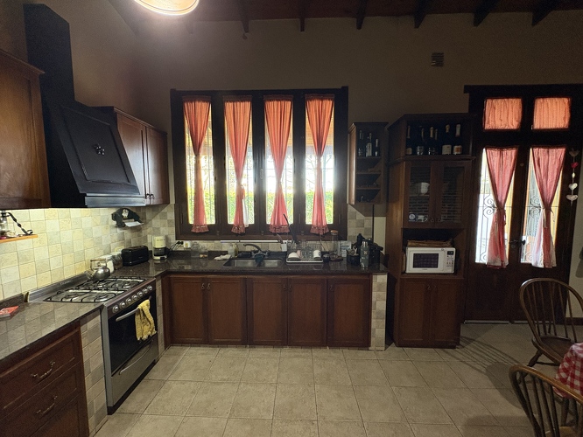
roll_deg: +0.6
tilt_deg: -4.2
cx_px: 292
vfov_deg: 85.7
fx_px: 236
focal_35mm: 14
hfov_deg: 102.0
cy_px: 218
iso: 400
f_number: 2.2
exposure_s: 1/60
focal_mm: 2.22
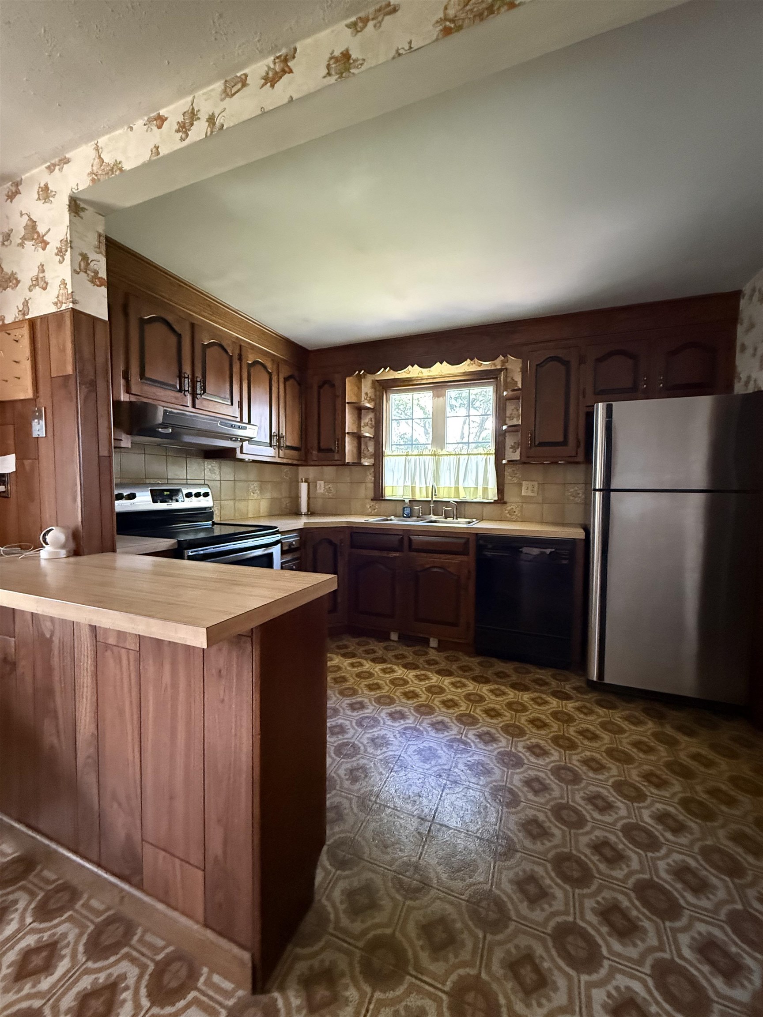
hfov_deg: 85.7
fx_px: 411
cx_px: 382
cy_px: 508
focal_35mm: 14
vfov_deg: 102.1
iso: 1250
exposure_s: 1/60
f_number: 2.2
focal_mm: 2.22
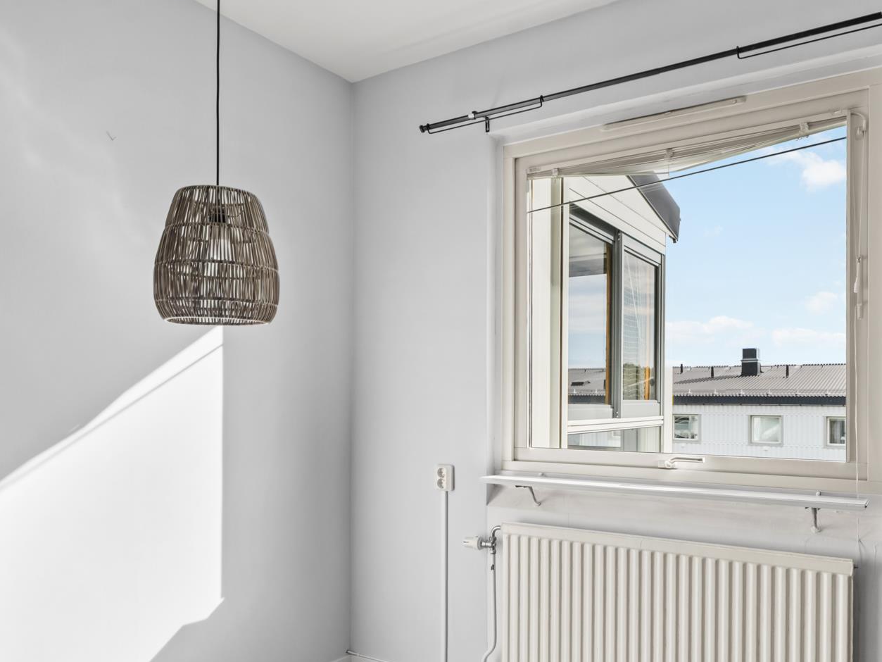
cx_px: 444
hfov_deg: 63.4
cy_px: 417
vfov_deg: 49.2
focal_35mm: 28
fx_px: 713
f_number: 7.1
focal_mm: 19
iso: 800
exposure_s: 1/60
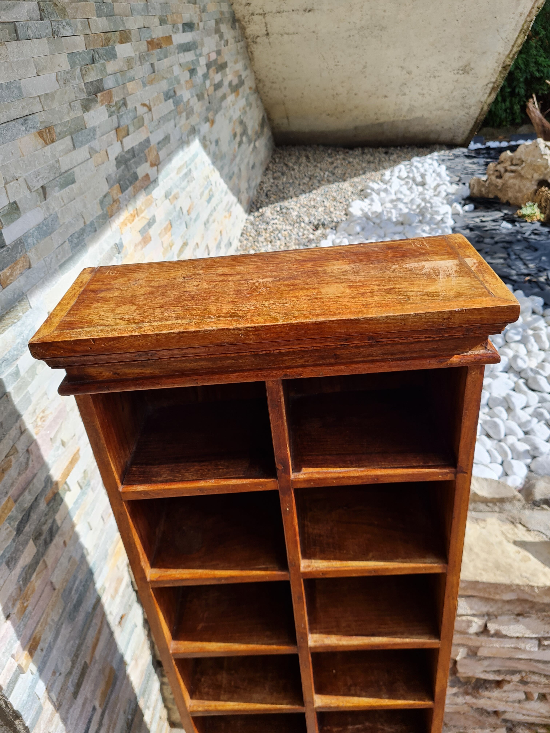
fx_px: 551
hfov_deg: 53.1
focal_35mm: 26
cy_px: 366
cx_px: 275
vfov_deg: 67.3
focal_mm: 5.4
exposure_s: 1/1696
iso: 50
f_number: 1.8
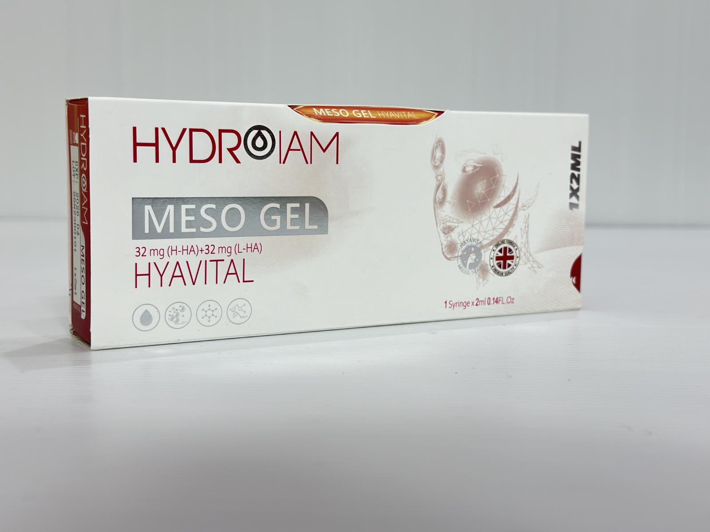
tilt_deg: -6.0
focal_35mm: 48
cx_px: 355
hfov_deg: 39.7
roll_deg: -0.1
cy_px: 266
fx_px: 985
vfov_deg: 30.3
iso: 80
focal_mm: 6.86
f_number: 1.78
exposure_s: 1/50
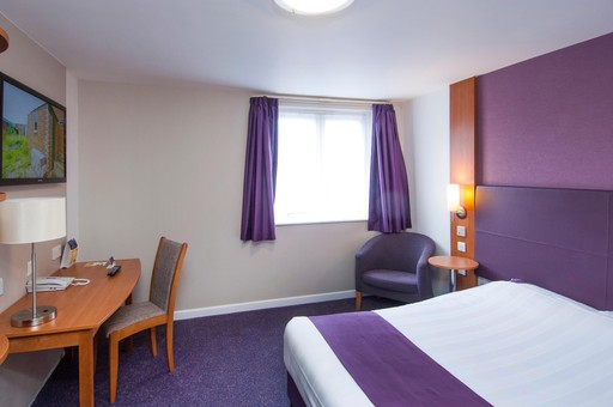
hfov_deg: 90.1
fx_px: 306
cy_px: 204
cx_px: 306
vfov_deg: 67.2
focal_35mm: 18
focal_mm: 12
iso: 200
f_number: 6.3
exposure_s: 1/6
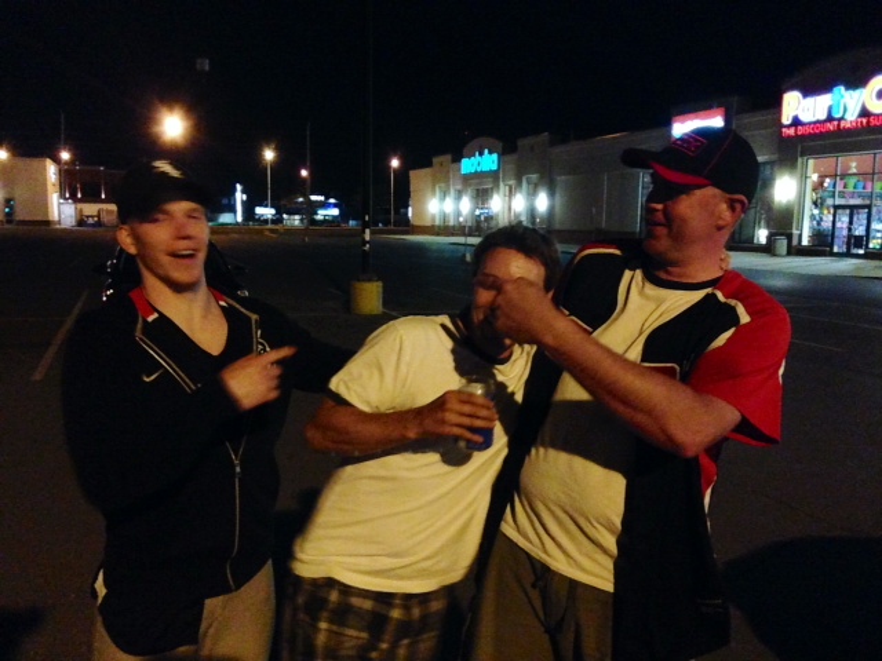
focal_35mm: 66
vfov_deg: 22.3
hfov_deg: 29.4
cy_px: 330
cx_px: 441
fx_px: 1682
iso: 1000
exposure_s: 1/20
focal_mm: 4.12
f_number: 2.4
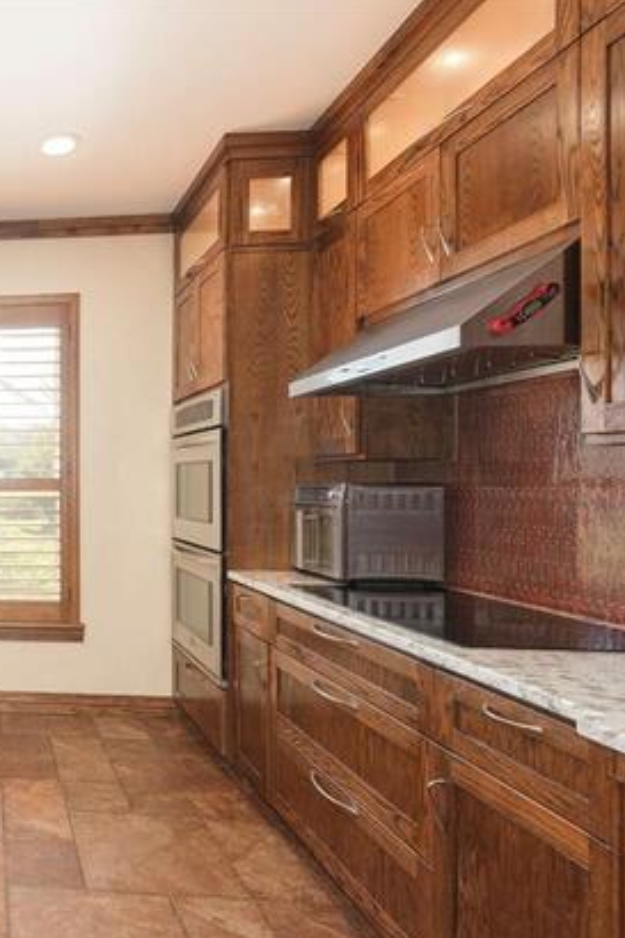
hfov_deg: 40.7
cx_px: -71
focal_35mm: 25
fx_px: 652
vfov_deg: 71.5
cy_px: 484
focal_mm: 16
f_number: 7.1
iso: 100
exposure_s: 1/8
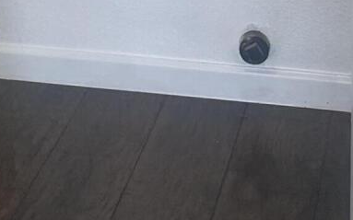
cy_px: -295
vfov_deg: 8.4
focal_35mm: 144
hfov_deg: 14.2
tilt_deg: -5.6
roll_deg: -0.6
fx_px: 1385
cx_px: -30
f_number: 1.6
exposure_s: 1/121
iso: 100
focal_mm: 4.2
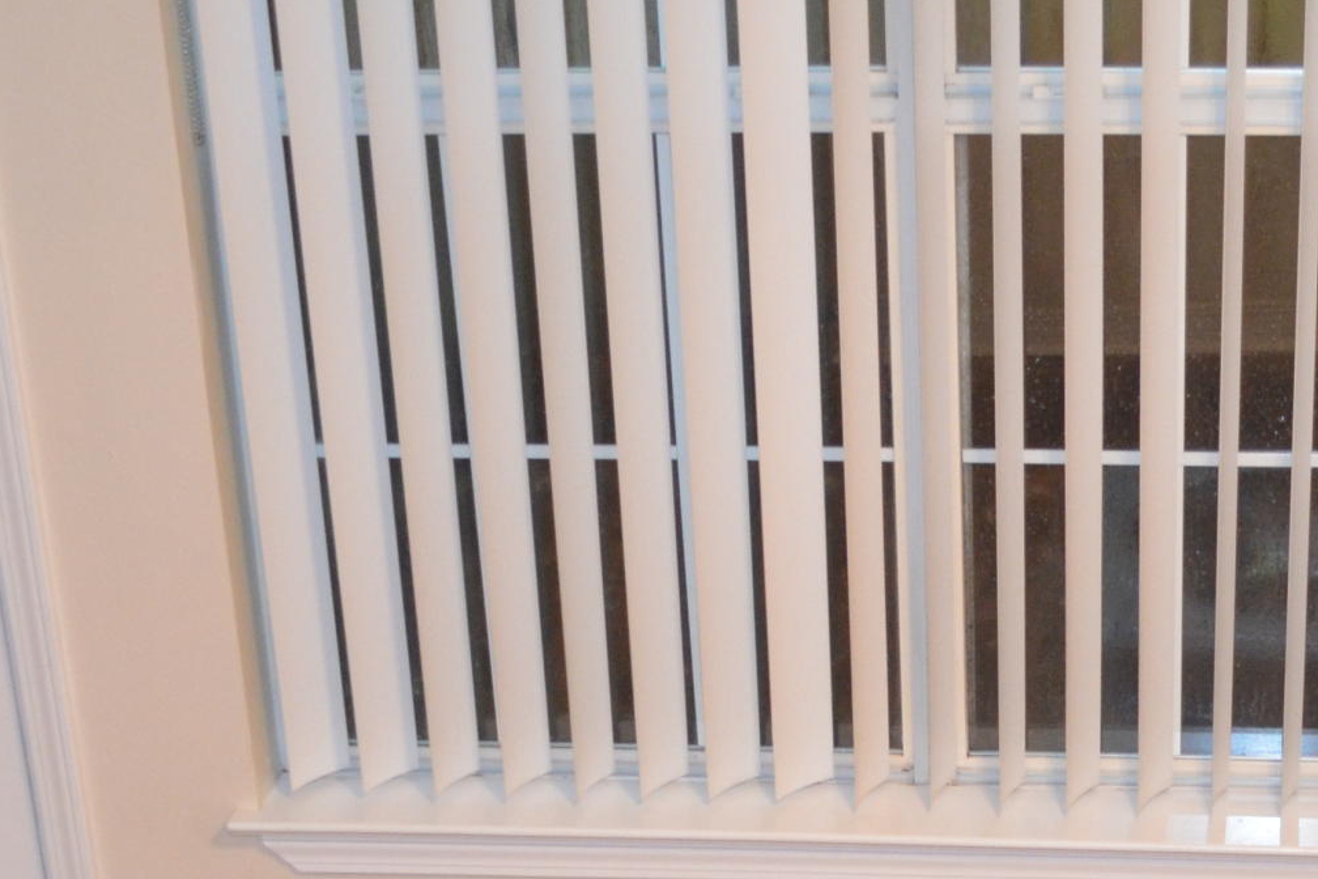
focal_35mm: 98
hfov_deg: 20.7
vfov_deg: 13.4
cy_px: 1154
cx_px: 896
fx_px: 3588
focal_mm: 22
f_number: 3.8
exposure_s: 1/60
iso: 1400
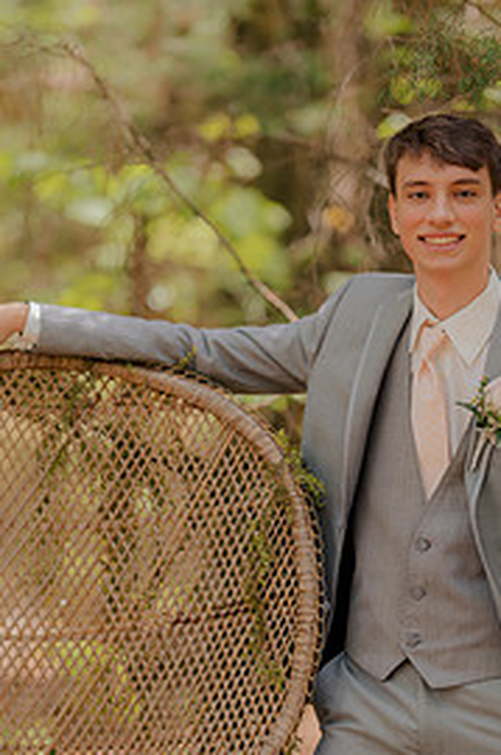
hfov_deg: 7.8
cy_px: 554
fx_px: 3667
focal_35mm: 175
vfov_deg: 11.7
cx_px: 346
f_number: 1.6
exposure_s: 1/320
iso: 125
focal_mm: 105
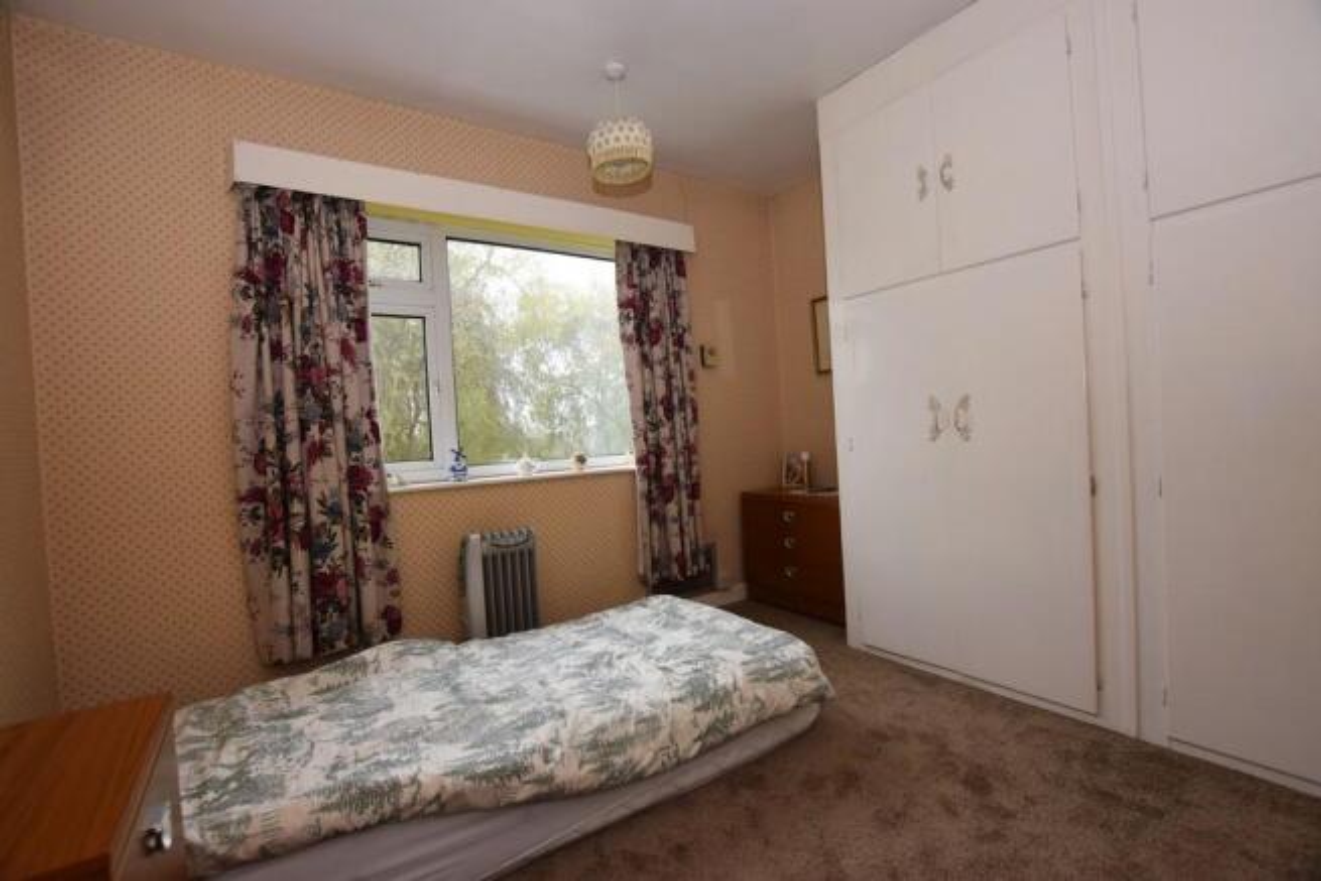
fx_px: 551
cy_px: 440
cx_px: 660
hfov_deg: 100.4
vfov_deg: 77.4
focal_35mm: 15
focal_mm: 10
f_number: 4.5
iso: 800
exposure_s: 1/80
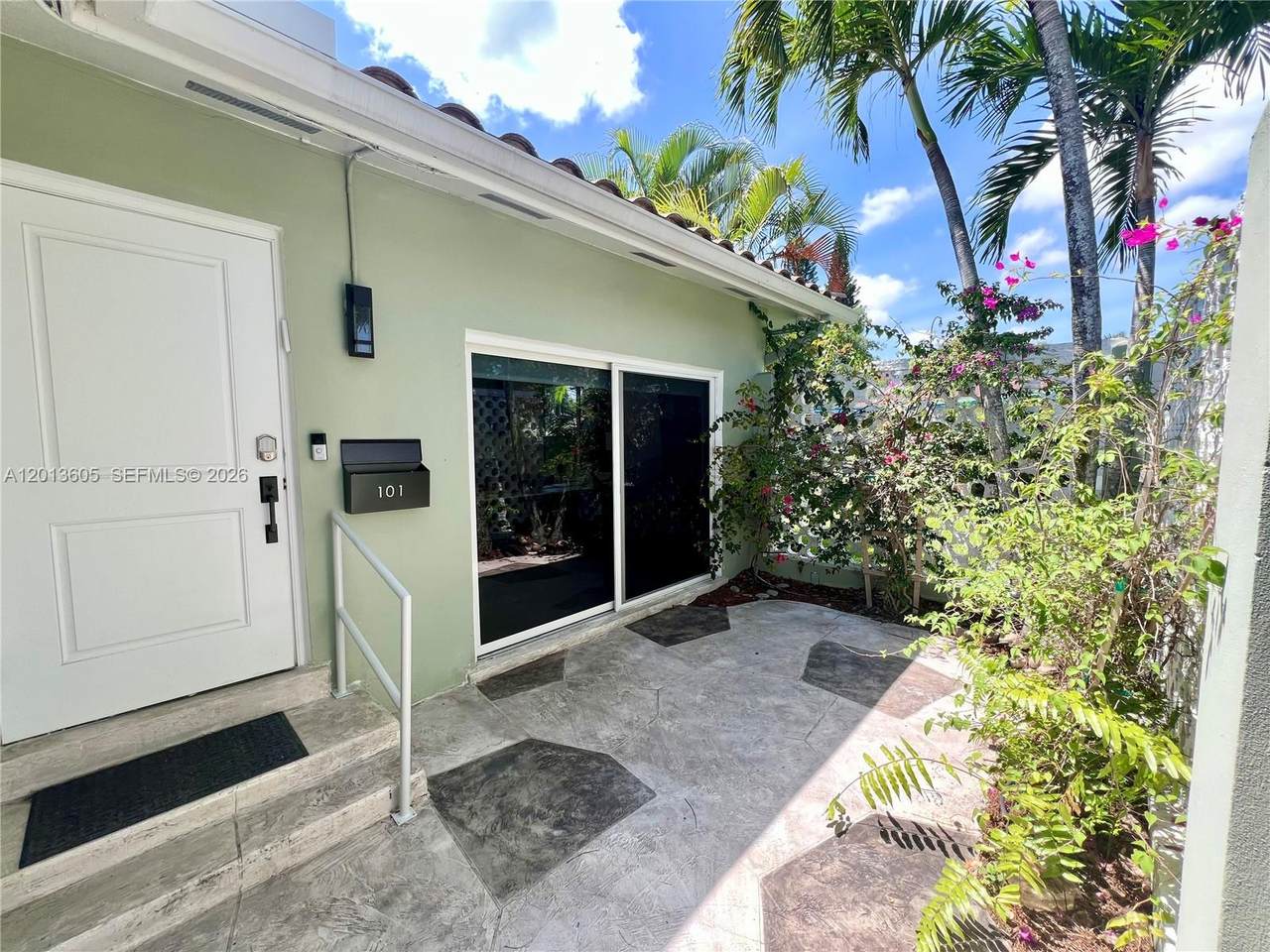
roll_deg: +1.3
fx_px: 477
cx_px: 635
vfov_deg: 89.9
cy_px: 476
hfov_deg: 106.2
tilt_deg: -6.0
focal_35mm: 13
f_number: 1.8
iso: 32
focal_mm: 1.57
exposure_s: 1/232
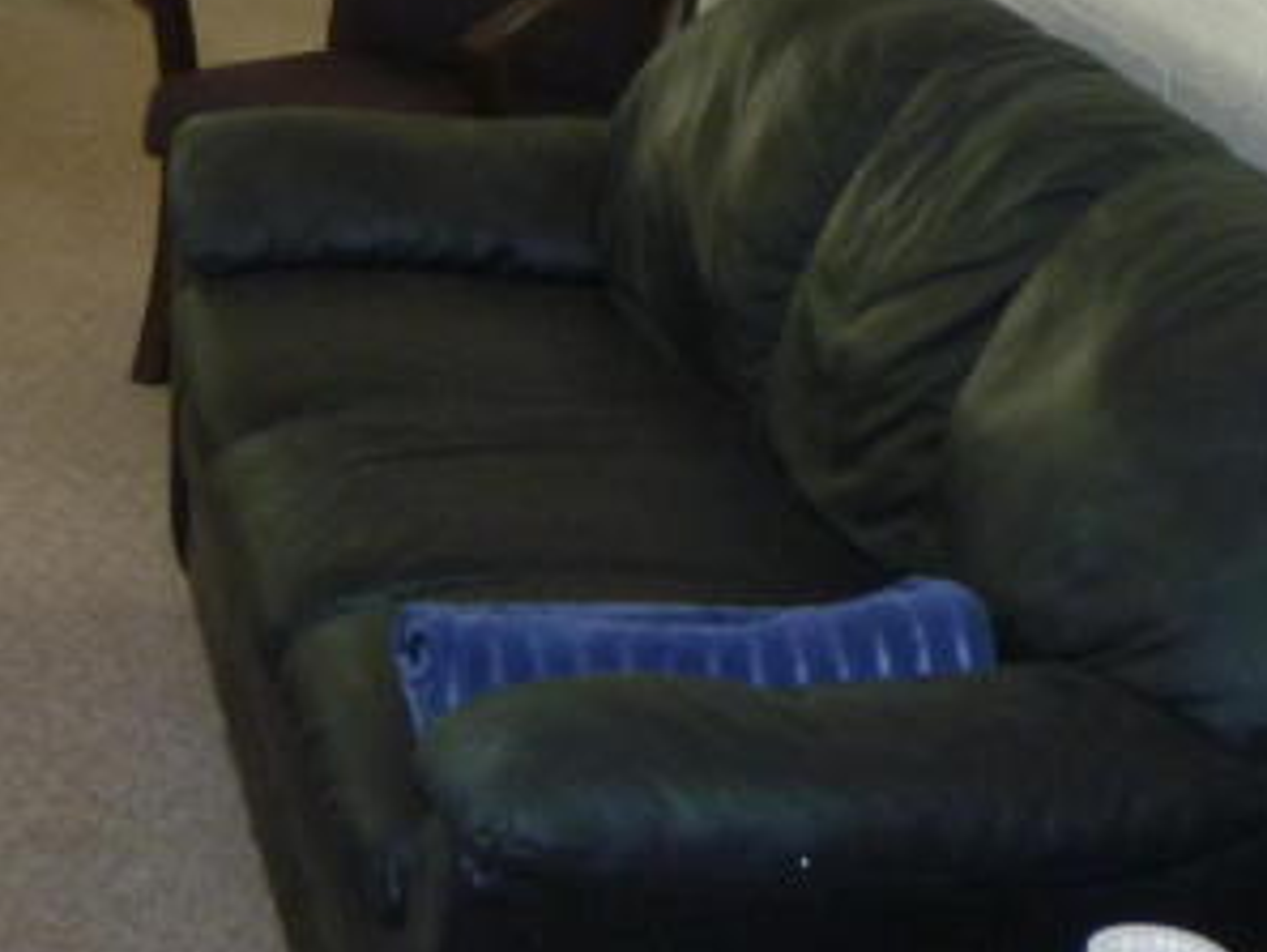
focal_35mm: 100
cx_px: -141
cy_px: -205
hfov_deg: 18.8
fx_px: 3662
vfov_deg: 14.3
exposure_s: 1/30
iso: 200
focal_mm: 5.2
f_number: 3.3
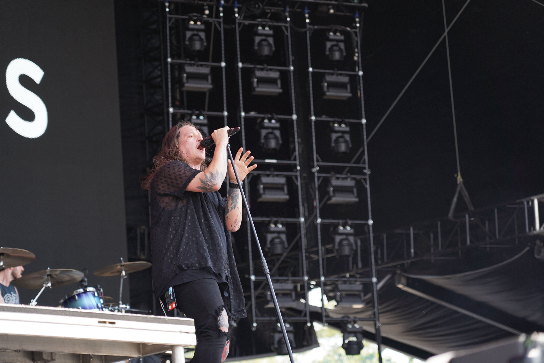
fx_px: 1587
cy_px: 182
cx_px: 272
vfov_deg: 13.0
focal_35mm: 105
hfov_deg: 19.5
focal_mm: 105
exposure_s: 1/125
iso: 100
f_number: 4
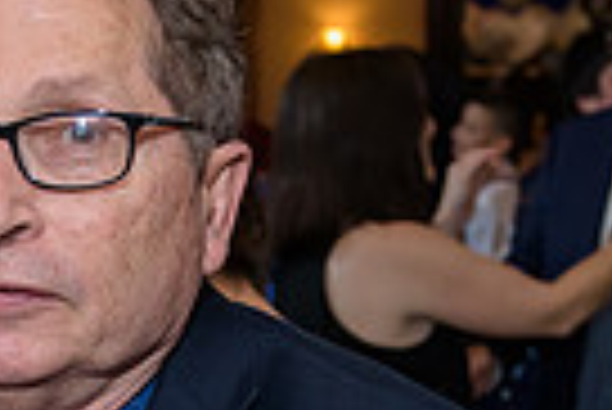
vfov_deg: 10.9
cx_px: 99
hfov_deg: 16.3
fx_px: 2110
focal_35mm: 124
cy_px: 498
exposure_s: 1/125
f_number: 3.2
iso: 1250
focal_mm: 29
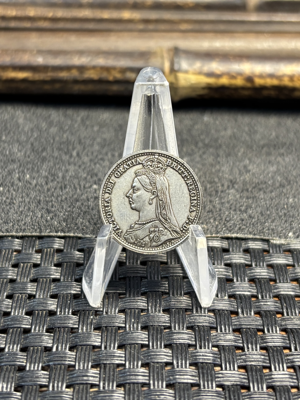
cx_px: 150
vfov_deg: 67.3
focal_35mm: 26
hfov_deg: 53.1
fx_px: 300
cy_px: 200
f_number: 1.6
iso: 250
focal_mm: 5.96
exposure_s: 1/60
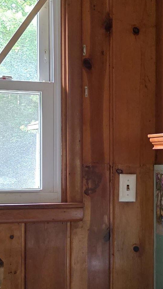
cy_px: 176
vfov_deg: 26.1
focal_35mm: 81
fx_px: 622
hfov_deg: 14.6
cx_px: 175
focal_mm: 6.3
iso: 500
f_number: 1.7
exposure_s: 1/120
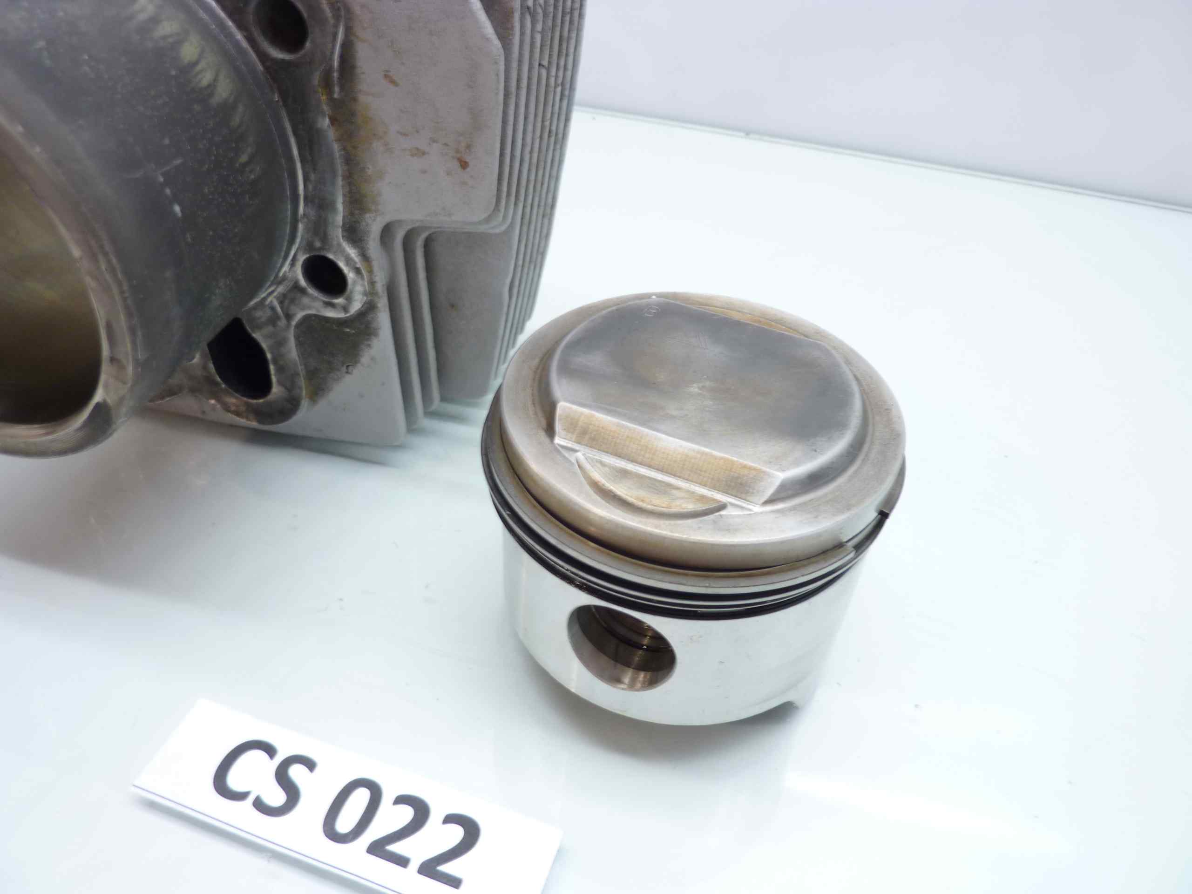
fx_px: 861
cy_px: 447
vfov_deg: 54.9
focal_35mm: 25
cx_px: 596
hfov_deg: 69.4
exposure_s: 1/10
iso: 80
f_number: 3.3
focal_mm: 4.1
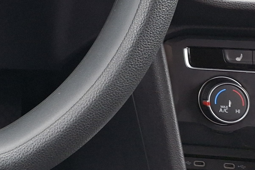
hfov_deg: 19.6
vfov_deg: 14.3
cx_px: -143
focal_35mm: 88
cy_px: -97
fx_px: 623
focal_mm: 4.69
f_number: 1.8
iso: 50
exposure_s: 1/100
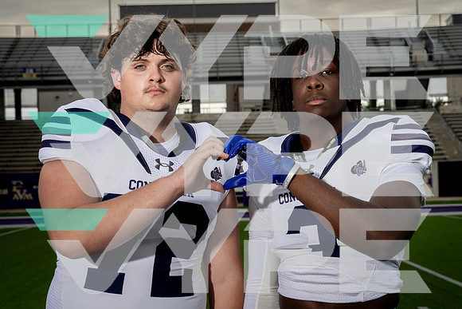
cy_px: 154
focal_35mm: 58
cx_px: 231
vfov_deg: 23.4
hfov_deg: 34.5
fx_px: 744
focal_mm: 58
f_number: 8
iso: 250
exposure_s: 1/250
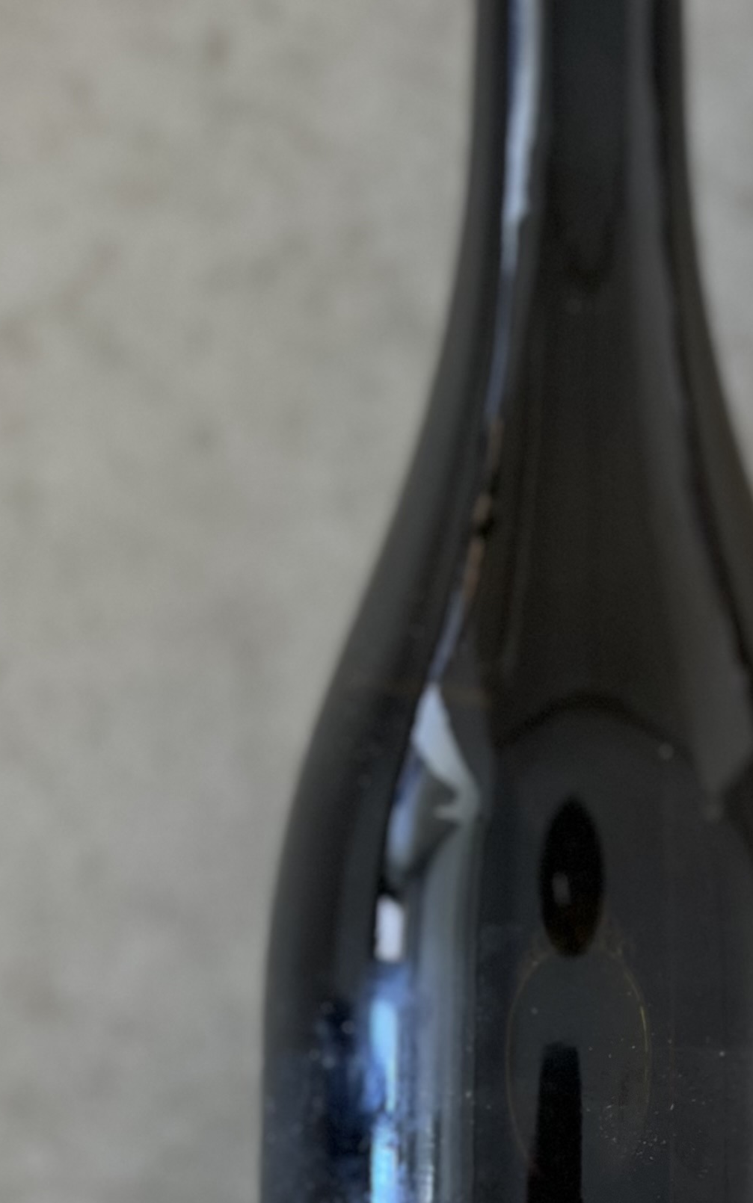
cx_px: 606
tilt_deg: -85.9
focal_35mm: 69
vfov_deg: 28.8
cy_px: 1046
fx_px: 2264
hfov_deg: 18.7
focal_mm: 5.7
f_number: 1.5
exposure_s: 1/93
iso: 125
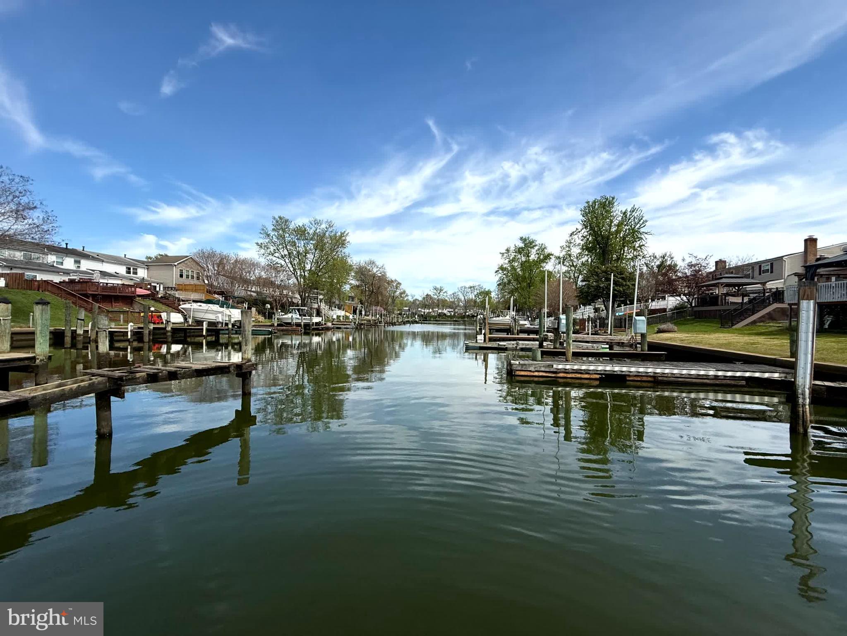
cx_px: 424
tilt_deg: -0.1
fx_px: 343
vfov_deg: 85.7
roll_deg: -0.3
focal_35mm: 14
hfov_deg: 102.1
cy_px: 318
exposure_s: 1/1961
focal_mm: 2.22
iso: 50
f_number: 2.2
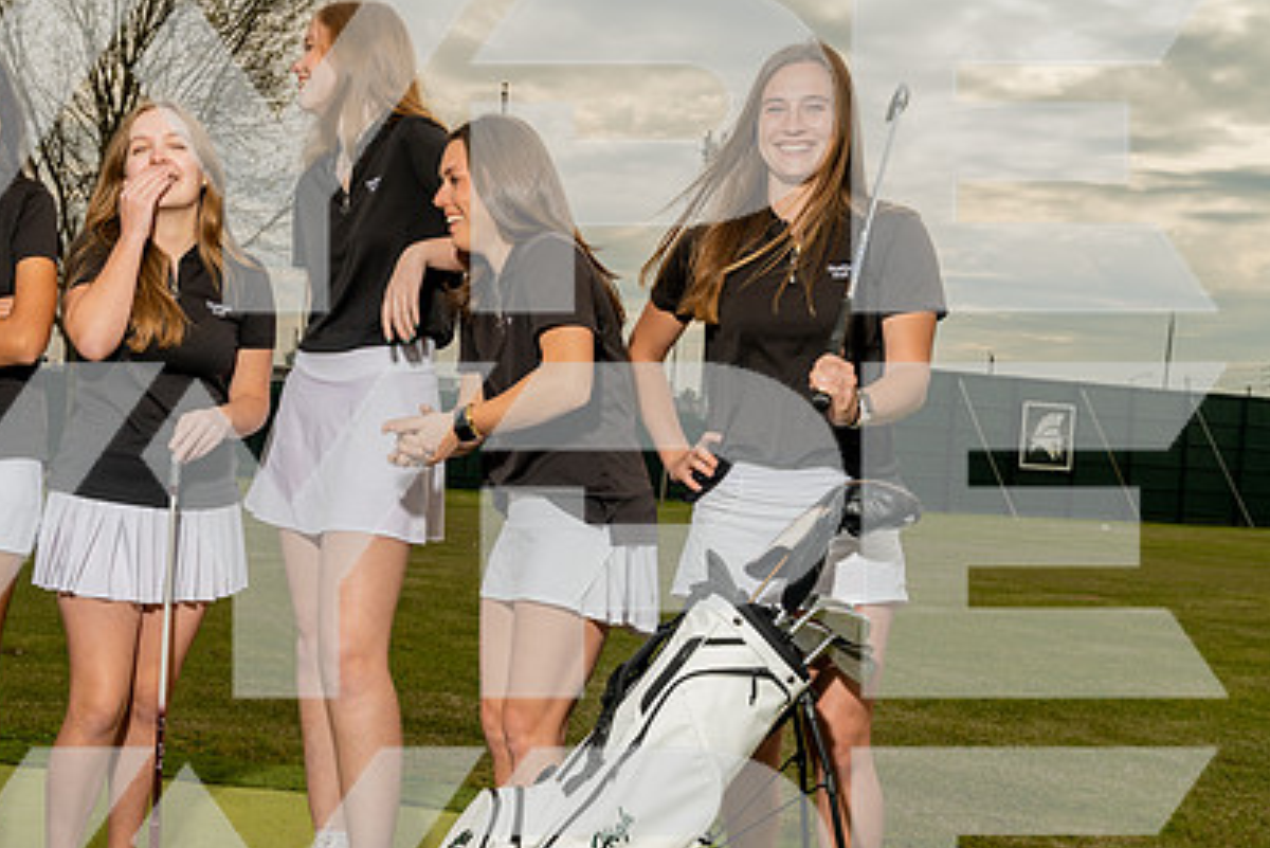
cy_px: 532
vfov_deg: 29.8
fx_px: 1588
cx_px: 419
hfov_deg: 43.0
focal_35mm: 45
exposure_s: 1/250
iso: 250
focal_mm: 31
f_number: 8
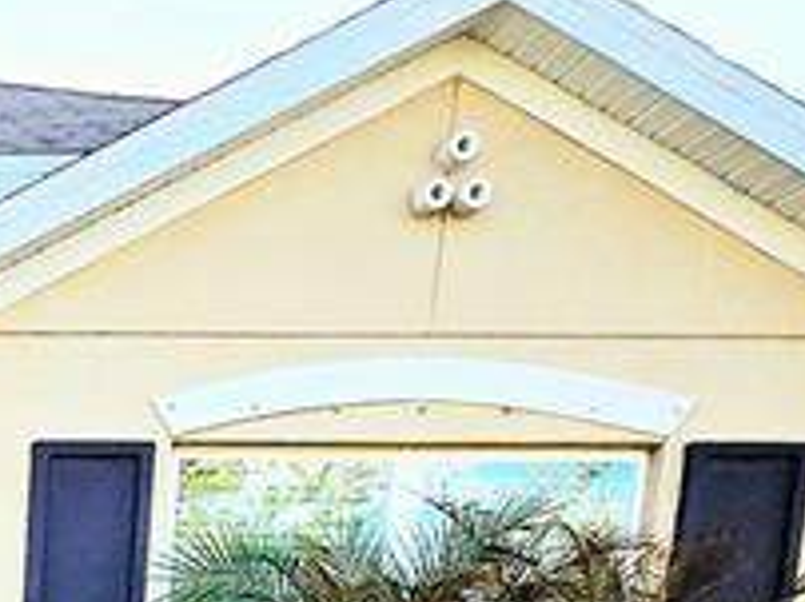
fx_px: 1533
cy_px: 1096
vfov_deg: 17.7
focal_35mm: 66
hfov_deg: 23.9
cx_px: -367
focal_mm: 1.7
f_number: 2.2
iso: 25
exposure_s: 1/667
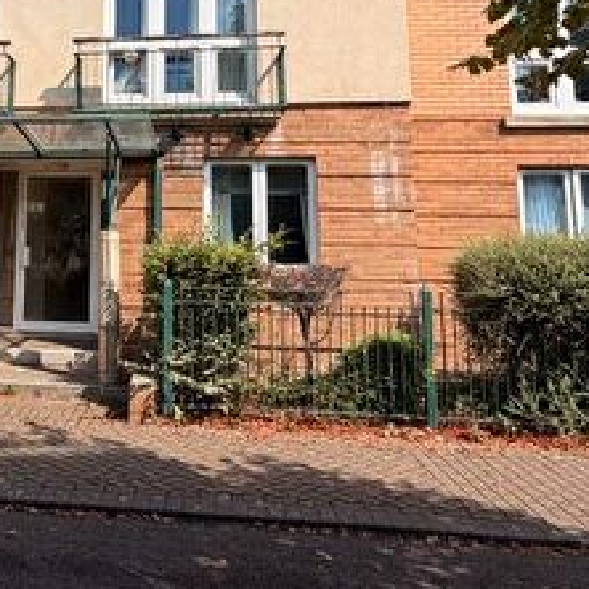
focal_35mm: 39
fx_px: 751
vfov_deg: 41.6
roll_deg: +0.2
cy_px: 147
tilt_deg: +8.7
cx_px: 93
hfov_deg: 40.5
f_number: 2.2
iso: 25
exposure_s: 1/770
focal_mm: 2.22
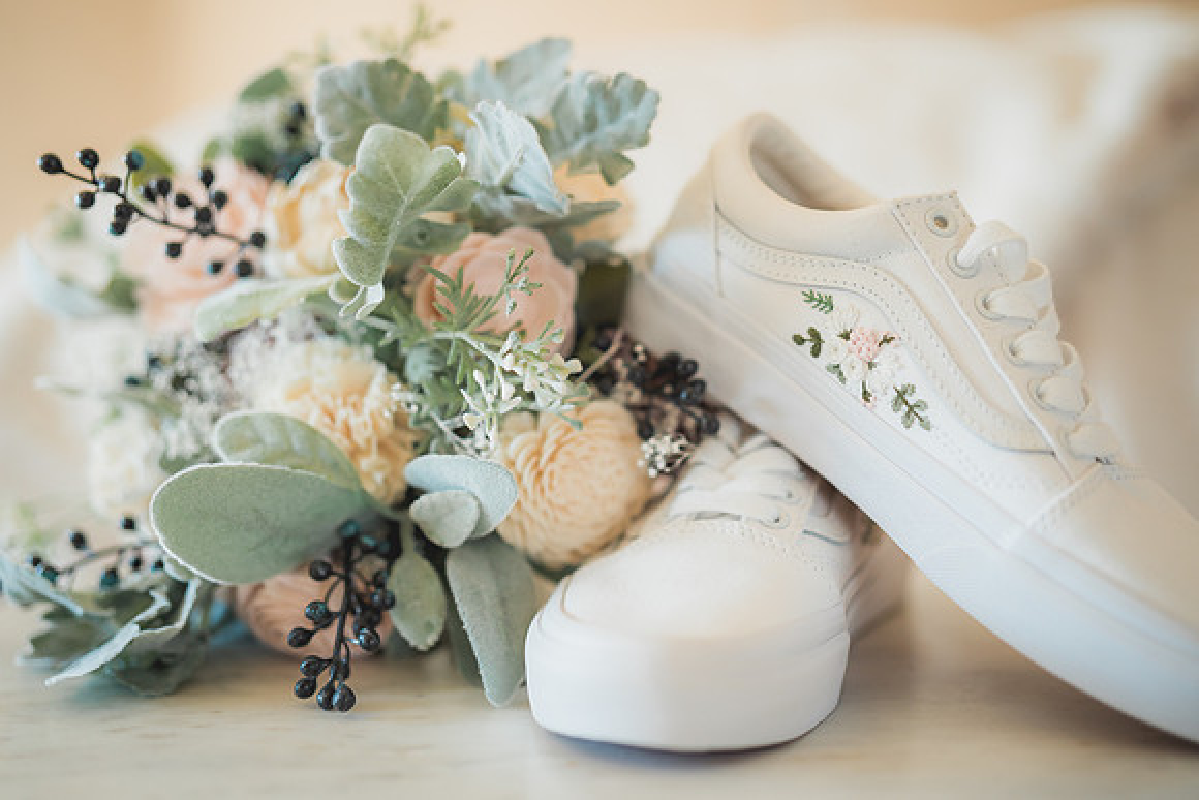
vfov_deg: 27.0
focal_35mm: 50
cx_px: 600
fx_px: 1669
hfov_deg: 39.5
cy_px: 400
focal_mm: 50
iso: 500
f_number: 1.4
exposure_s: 1/320
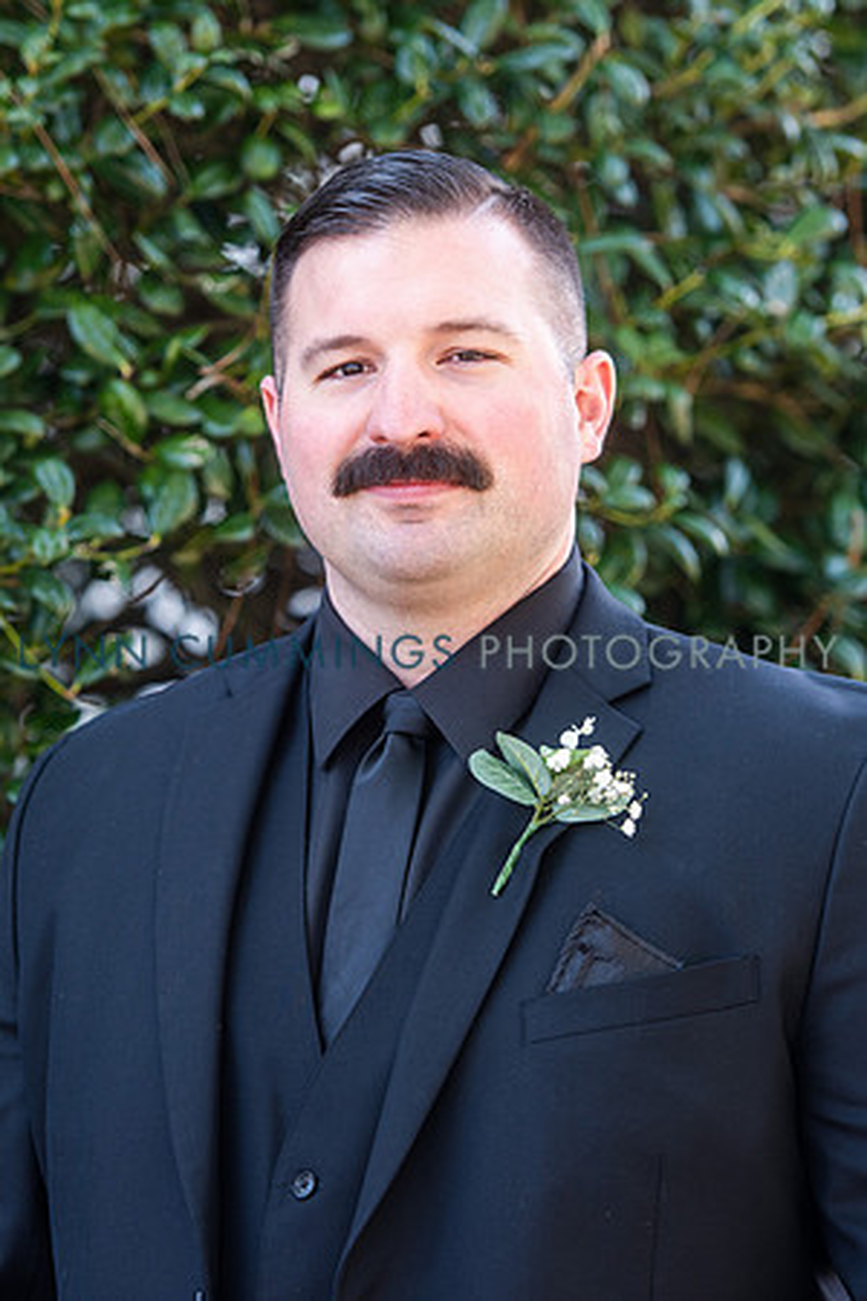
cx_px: 406
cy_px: 650
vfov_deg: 11.2
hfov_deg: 7.5
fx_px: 6606
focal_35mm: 183
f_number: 3.5
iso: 250
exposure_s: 1/160
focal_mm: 122
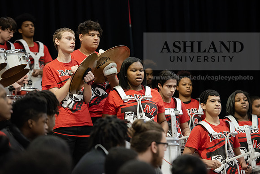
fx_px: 1011
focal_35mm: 140
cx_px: 130
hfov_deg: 14.7
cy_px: 87
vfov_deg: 9.8
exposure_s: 1/160
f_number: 3.5
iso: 3200
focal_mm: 140
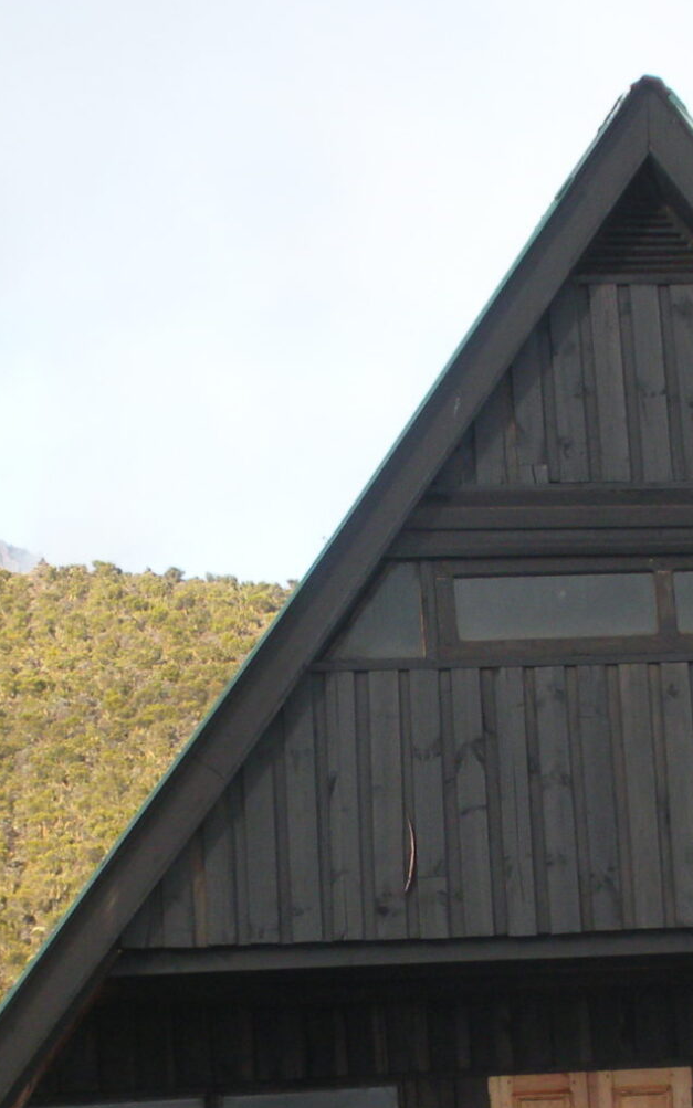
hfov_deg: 11.0
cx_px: 419
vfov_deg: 17.4
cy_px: 925
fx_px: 3595
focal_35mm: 119
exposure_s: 1/186
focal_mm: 7.7
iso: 88
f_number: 4
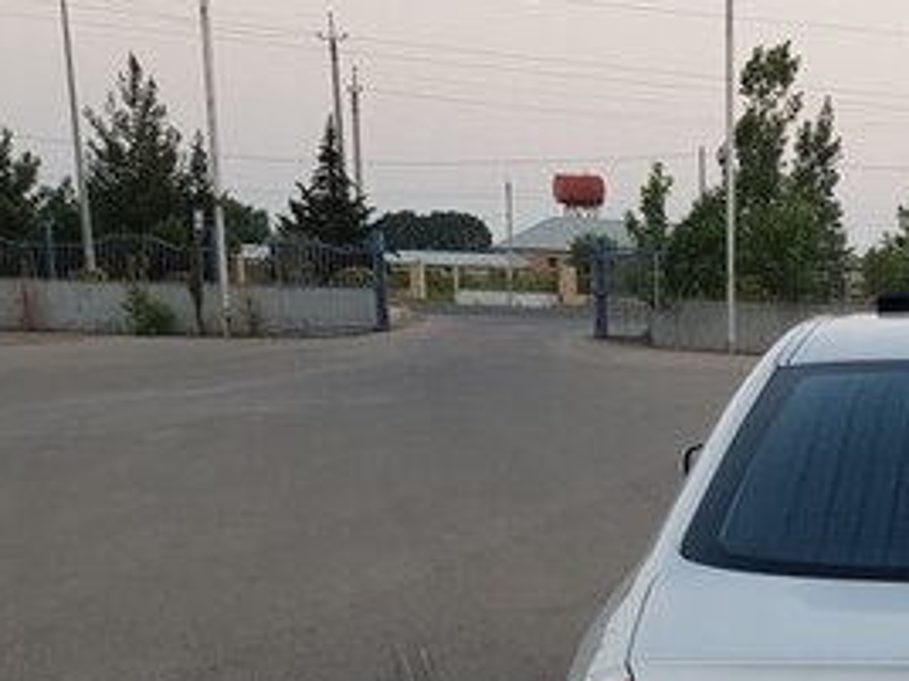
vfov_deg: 21.7
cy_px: 750
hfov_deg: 27.8
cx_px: 980
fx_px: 1681
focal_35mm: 64
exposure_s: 1/60
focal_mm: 4.2
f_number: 1.7
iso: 50
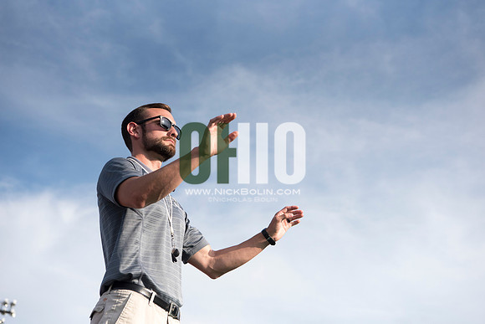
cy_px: 162
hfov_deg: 32.4
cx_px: 242
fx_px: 835
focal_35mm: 62
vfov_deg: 21.9
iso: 800
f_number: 5.6
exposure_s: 1/4000
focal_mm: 62
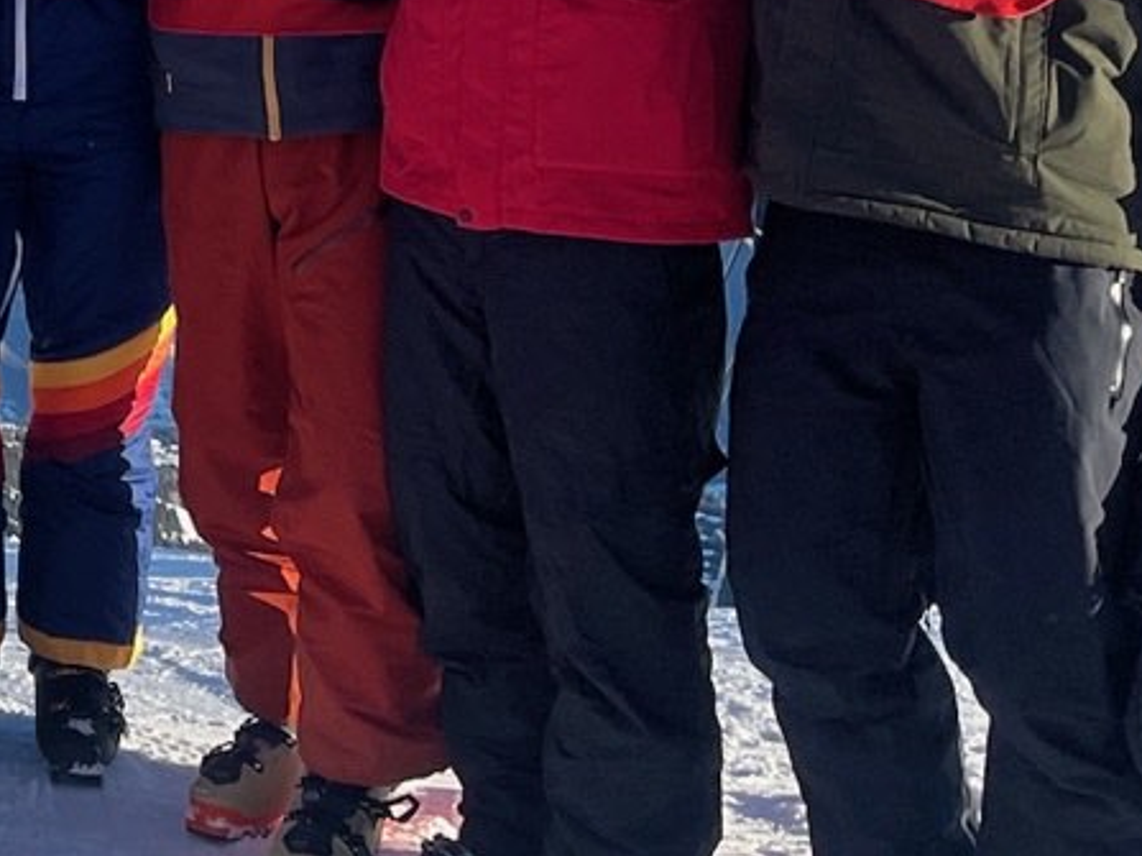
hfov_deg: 18.8
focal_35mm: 93
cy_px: -184
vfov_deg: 15.3
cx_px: -537
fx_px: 3067
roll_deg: +0.6
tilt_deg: -1.7
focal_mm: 5.1
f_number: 1.6
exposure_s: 1/2513
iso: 50
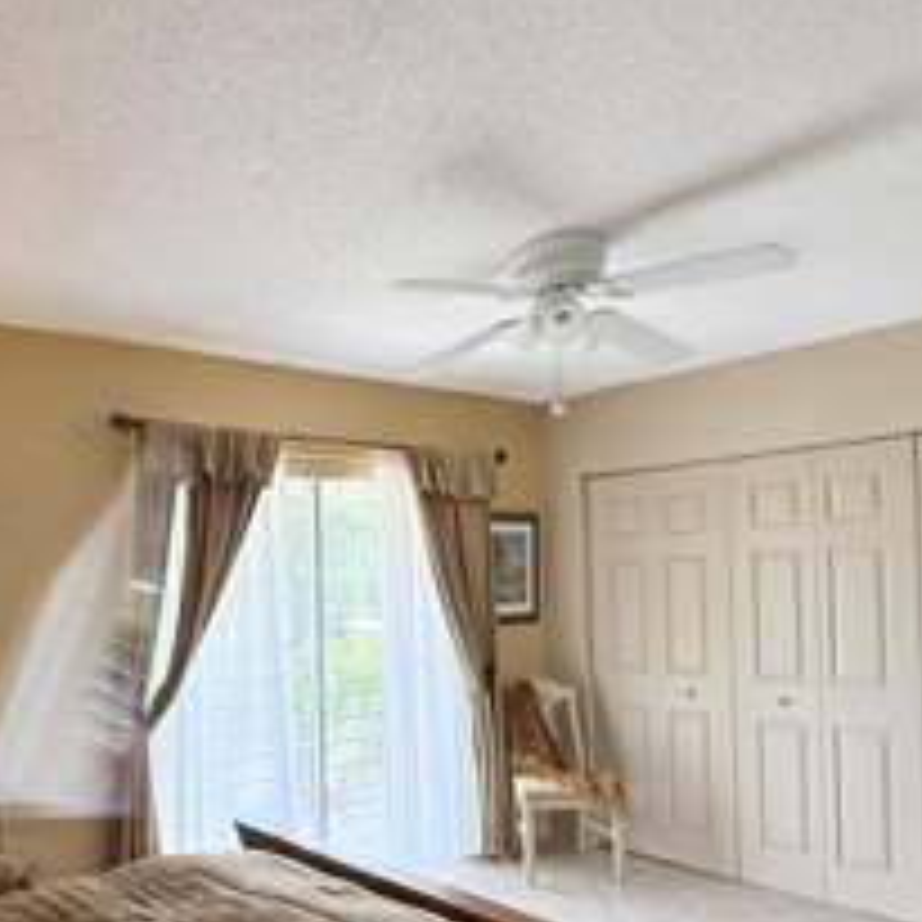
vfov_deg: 54.9
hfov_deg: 54.0
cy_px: 582
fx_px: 874
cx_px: 274
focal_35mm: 29
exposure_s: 1/120
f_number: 2.2
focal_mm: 2.22
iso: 250
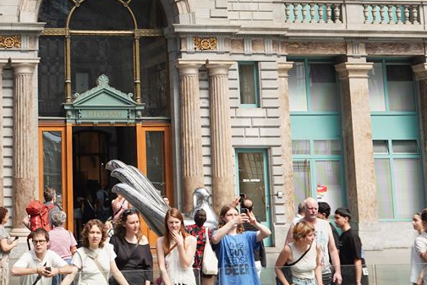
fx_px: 1127
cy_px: -93
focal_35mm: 95
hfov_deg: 20.9
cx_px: 24
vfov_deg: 13.8
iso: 100
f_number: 6.3
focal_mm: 24
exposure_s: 1/100
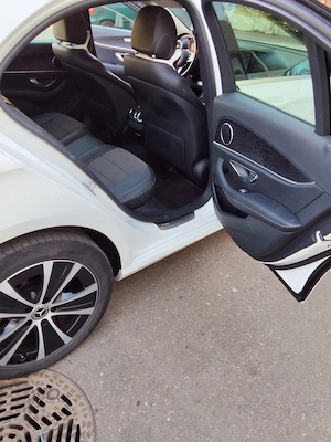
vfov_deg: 67.3
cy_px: 221
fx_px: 331
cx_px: 166
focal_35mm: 26
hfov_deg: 53.1
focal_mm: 2.78
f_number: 2
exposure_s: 1/193
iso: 50
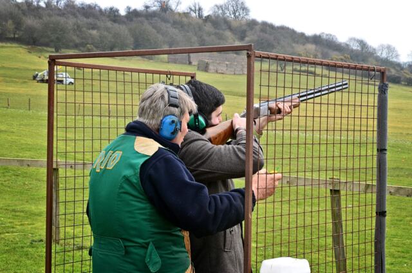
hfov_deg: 27.1
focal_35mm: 75
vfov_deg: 18.1
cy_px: 136
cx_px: 206
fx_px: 856
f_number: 16
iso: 400
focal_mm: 50
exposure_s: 1/100
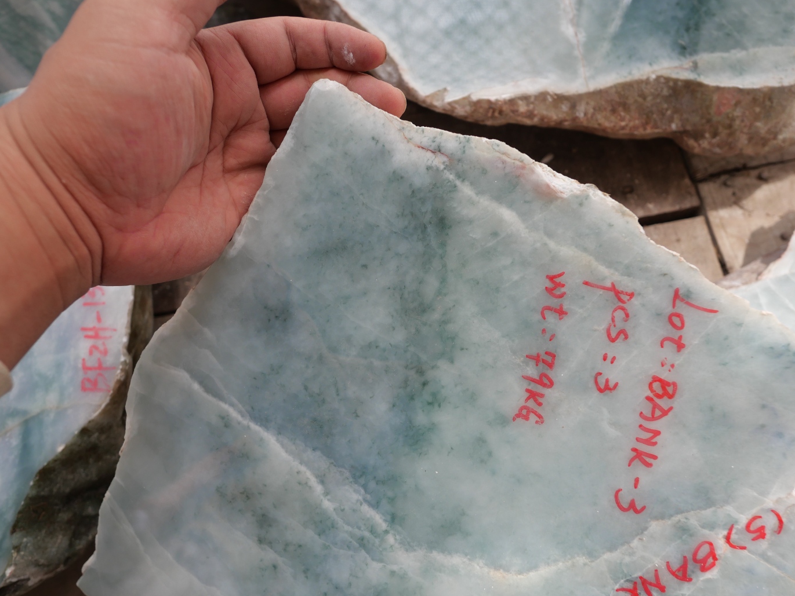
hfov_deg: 78.8
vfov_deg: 63.3
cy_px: 333
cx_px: 432
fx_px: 482
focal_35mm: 21
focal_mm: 9
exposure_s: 1/100
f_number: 2.5
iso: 200
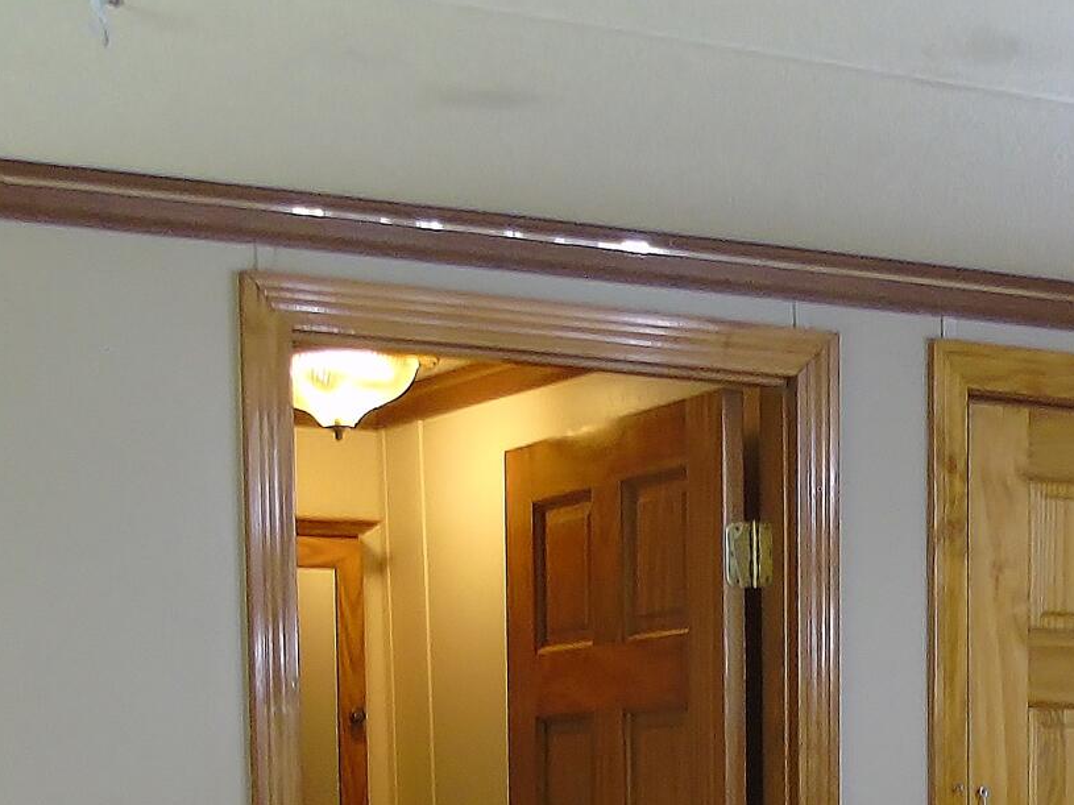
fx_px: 2854
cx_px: 853
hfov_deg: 21.1
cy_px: 1141
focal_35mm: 92
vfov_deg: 15.1
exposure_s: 1/30
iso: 100
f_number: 3.4
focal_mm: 4.4
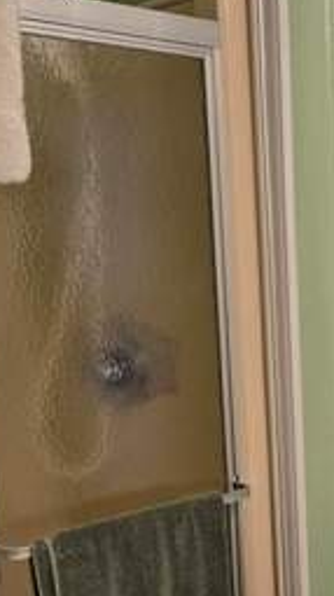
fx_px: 994
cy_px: 453
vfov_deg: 32.7
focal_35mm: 63
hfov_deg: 18.5
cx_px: 343
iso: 160
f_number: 1.8
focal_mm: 5.4
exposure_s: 1/120
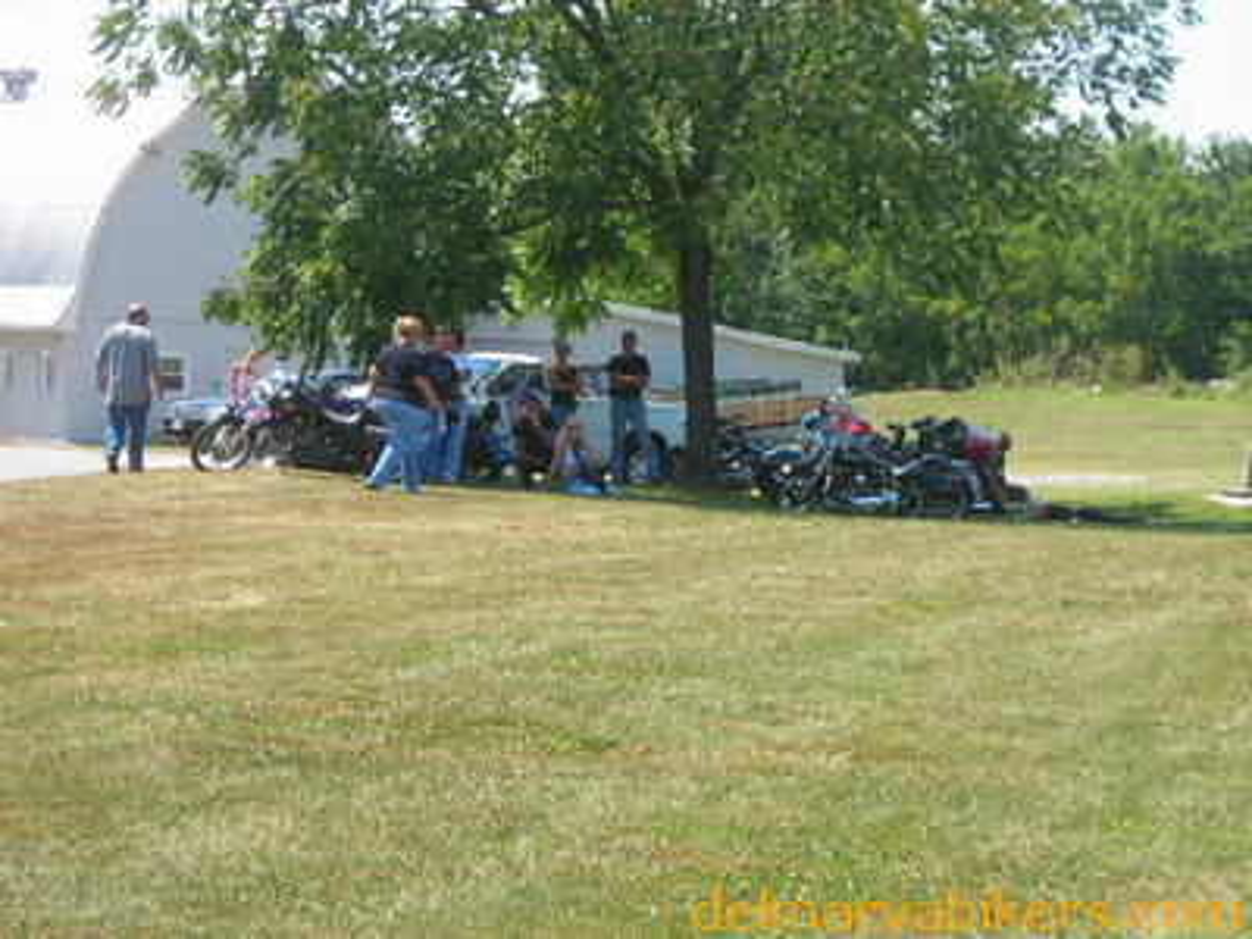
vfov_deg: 14.4
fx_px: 3725
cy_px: 470
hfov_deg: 19.1
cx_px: 626
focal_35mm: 103
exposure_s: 1/109
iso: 50
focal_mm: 17
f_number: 4.9
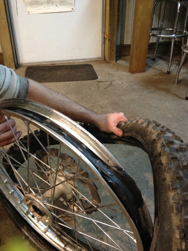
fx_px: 253
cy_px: 126
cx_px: 94
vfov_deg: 52.6
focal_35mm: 35
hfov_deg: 40.7
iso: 320
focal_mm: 4.28
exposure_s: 1/20
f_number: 2.4
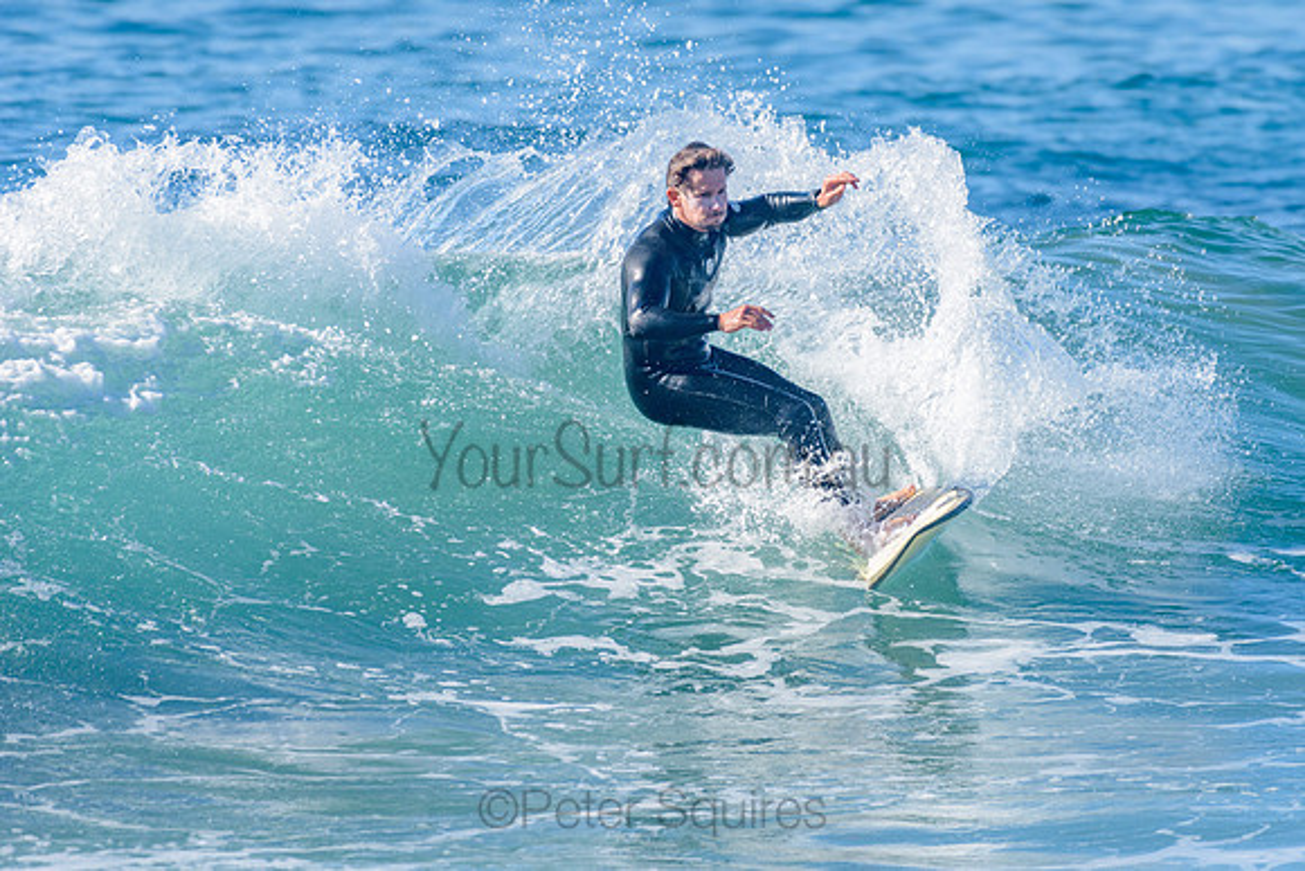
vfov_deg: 2.2
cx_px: 800
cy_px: 361
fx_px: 22218
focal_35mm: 613
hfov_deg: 3.4
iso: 280
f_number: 5.6
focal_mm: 500
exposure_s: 1/2000
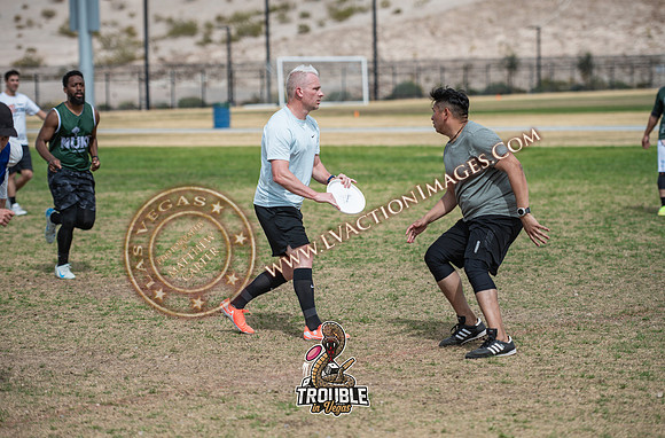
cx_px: 339
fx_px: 2392
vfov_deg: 10.5
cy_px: 218
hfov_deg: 15.8
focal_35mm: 130
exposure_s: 1/5000
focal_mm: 122
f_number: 3.2
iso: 160
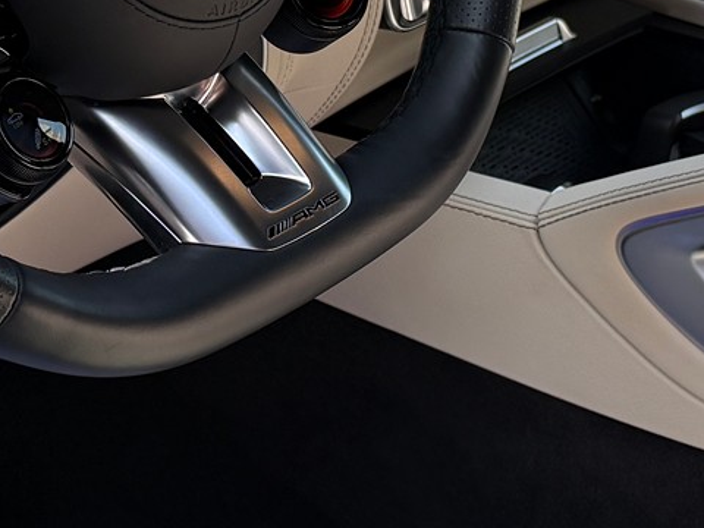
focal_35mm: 96
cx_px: 305
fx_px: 1952
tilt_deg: -29.6
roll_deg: +2.6
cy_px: 188
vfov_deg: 15.4
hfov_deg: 20.4
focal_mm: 6.76
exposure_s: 1/955
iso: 100
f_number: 1.78
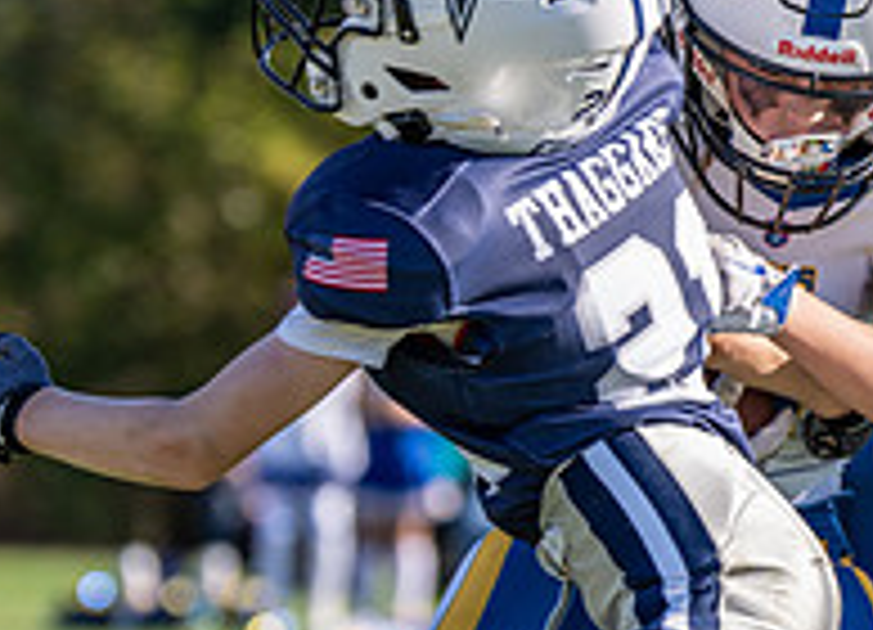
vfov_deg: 3.4
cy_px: 744
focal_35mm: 428
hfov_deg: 4.7
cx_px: 718
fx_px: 10649
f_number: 2.8
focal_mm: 116
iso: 100
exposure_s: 1/1250
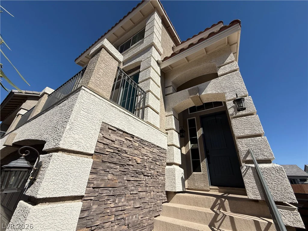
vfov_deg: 85.7
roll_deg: -3.3
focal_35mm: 14
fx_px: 125
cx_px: 154
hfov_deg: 102.1
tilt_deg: +28.0
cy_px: 116
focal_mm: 2.22
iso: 50
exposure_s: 1/4425
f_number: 2.2
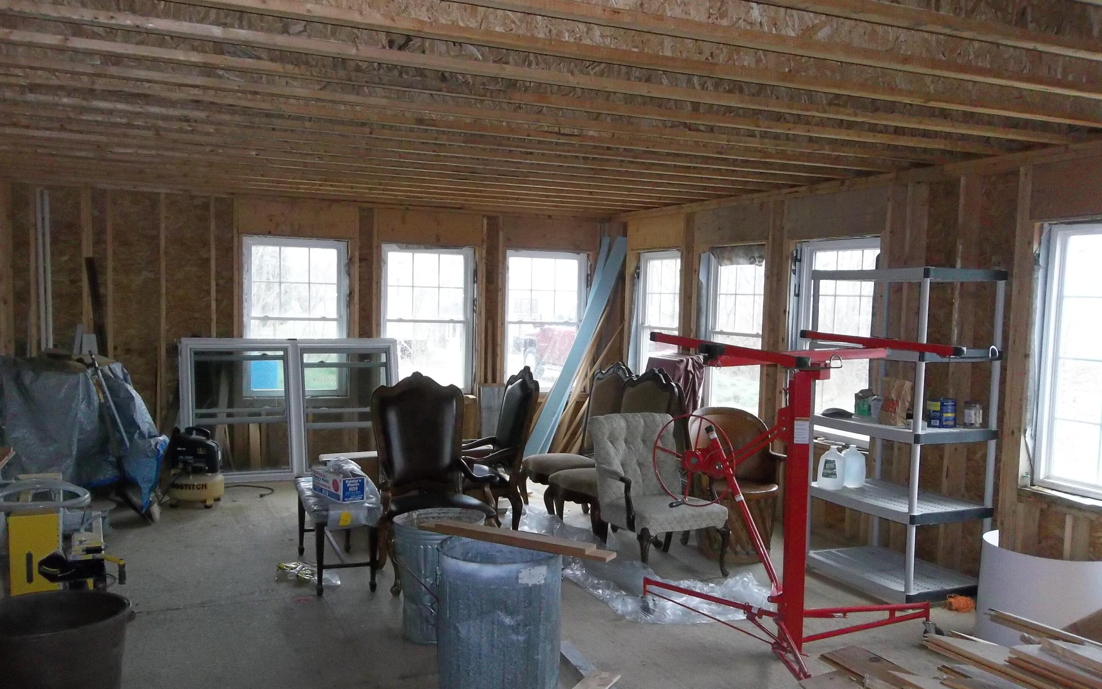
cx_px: 550
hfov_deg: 62.9
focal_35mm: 30
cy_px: 379
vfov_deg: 41.8
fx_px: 901
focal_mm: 4.9
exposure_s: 1/30
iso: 320
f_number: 3.5
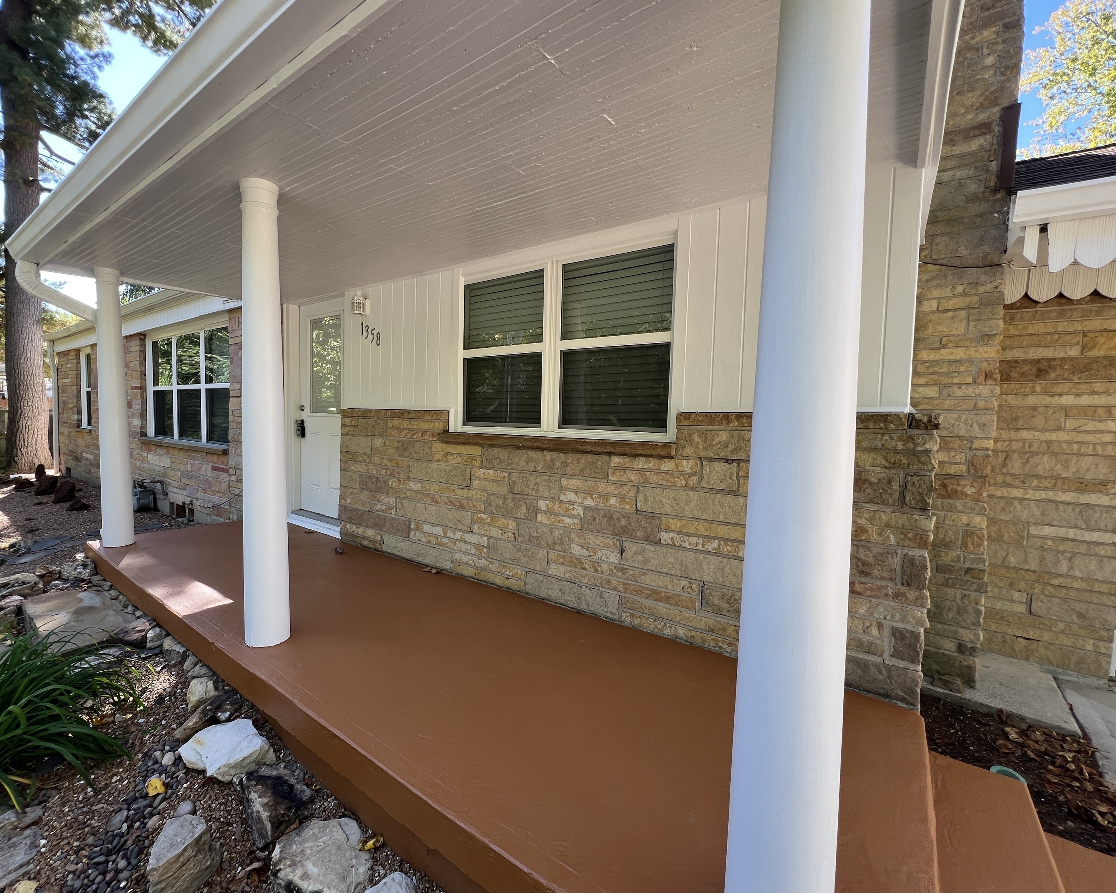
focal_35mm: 14
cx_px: 514
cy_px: 438
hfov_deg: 100.5
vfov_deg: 88.0
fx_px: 462
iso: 32
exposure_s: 1/99
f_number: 1.8
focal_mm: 1.57
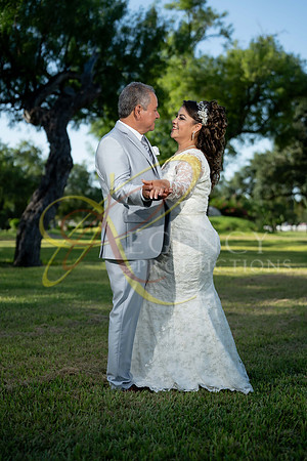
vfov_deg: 36.9
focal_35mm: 54
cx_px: 154
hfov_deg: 25.1
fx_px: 691
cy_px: 230
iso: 250
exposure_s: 1/2500
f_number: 2.5
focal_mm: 54
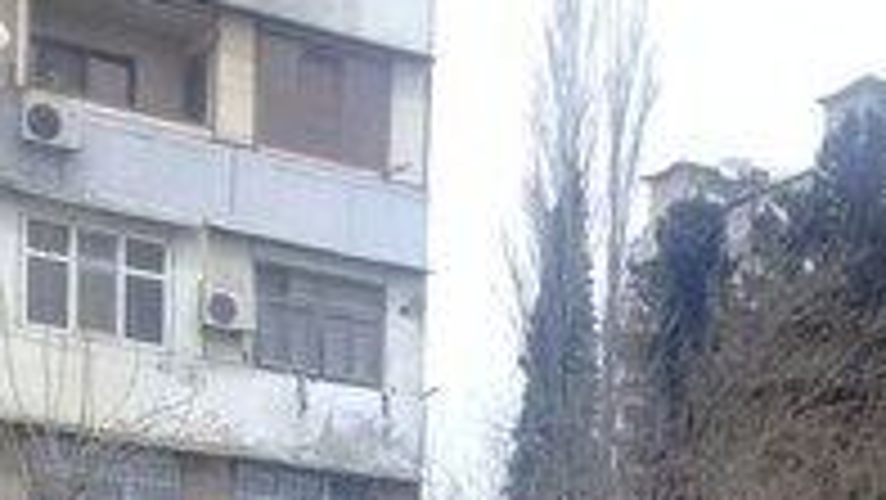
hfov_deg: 24.7
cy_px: 1032
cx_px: 675
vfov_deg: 12.4
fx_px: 1998
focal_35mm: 85
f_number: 2.2
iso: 50
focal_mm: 3.3
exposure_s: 1/524
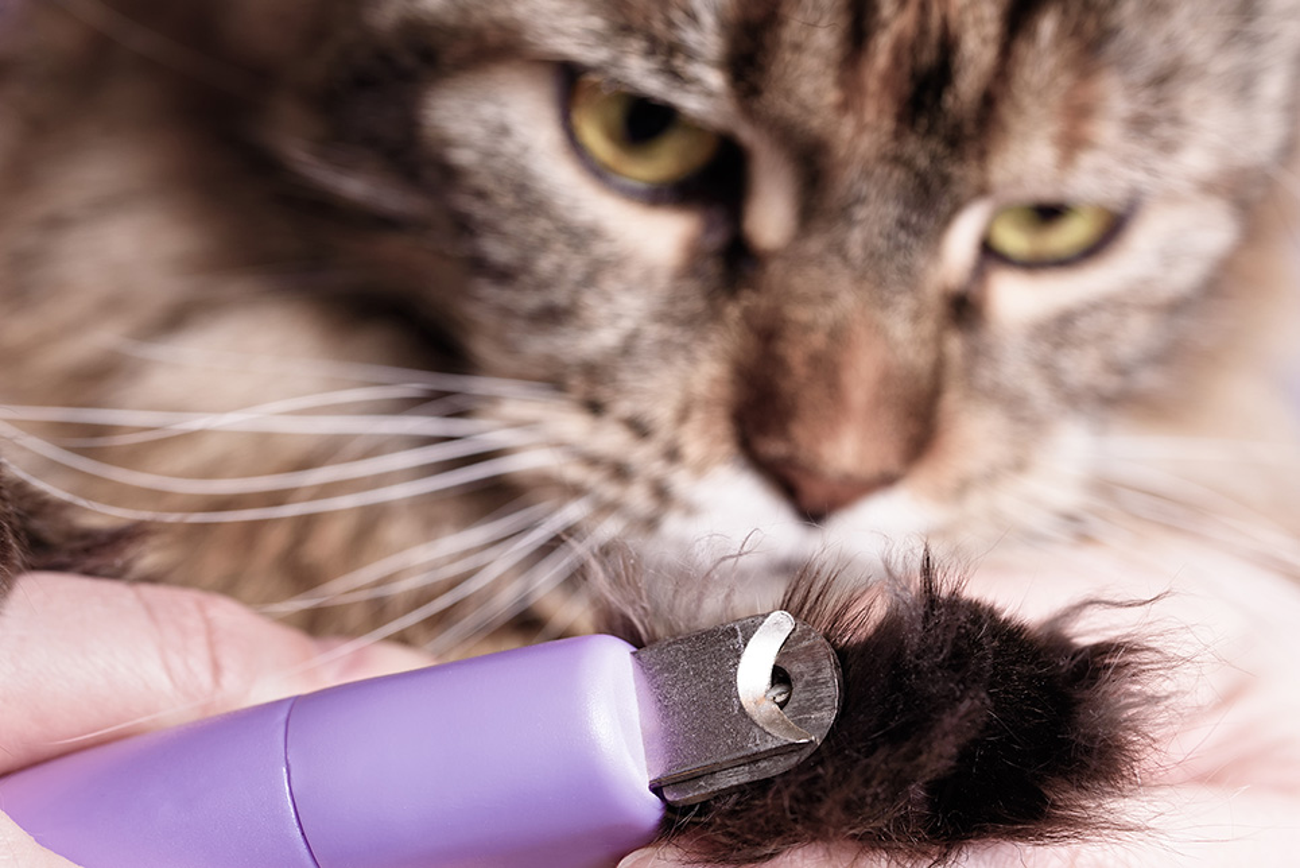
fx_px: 3251
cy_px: 434
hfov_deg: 22.6
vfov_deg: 15.2
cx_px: 650
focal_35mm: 90
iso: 400
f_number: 8
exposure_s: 1/125
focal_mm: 90
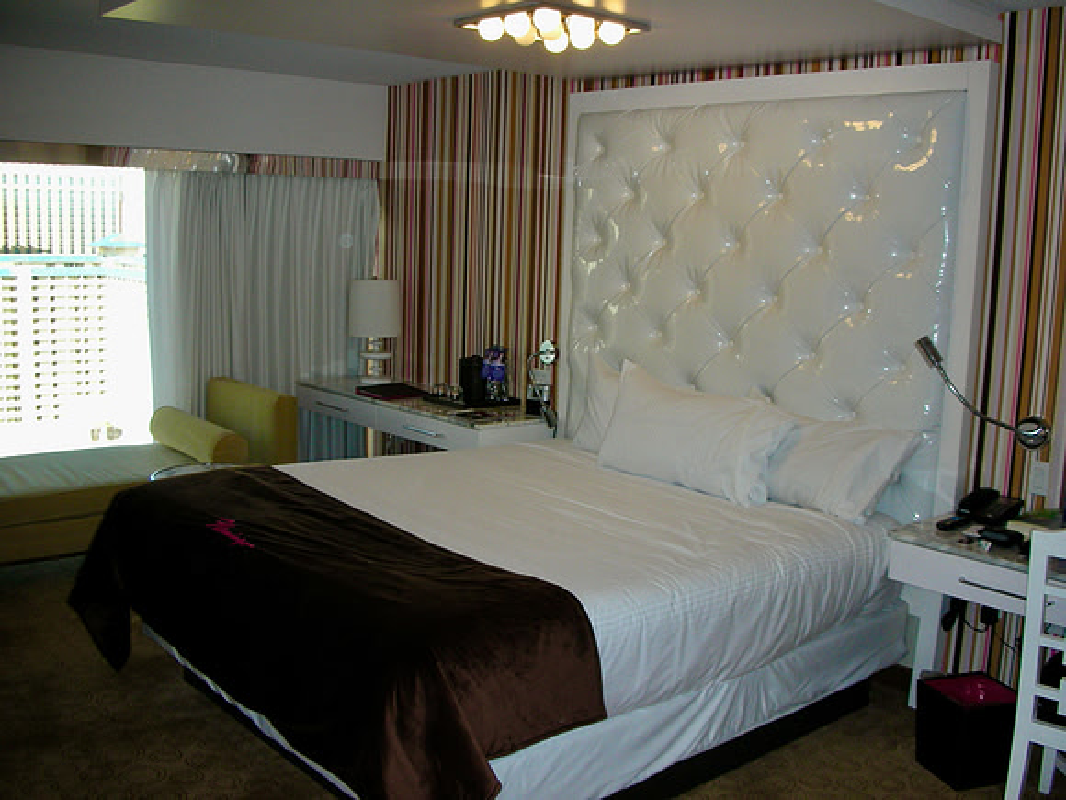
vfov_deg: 40.7
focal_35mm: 35
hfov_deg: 52.6
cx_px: 533
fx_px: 1078
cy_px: 400
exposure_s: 1/60.1
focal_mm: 5.8
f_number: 3
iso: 100
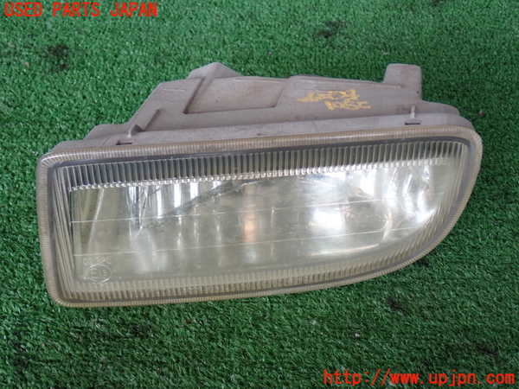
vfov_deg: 29.1
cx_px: 260
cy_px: 194
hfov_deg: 38.2
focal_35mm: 50
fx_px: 750
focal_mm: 9.01
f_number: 3.2
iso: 200
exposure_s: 1/100
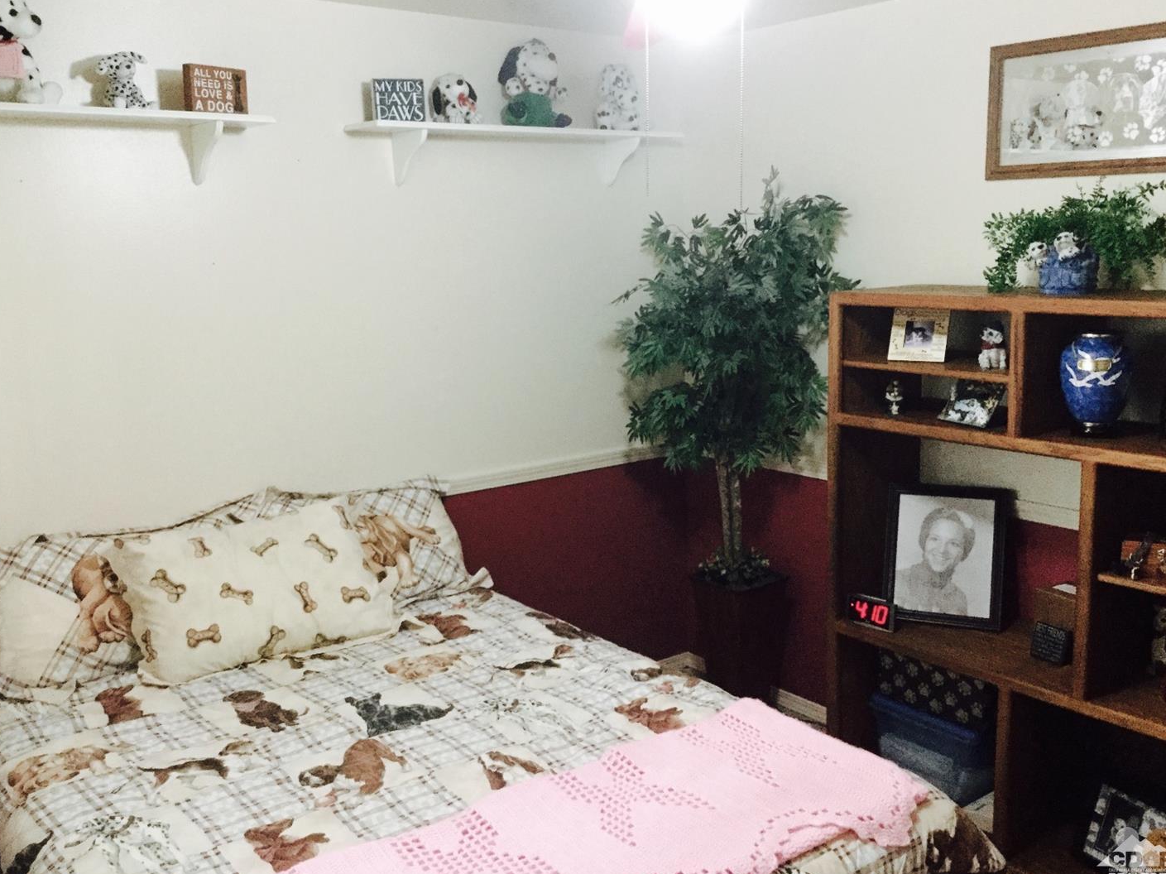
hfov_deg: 55.4
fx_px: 1111
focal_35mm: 33
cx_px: 582
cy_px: 424
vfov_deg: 42.9
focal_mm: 3.3
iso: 250
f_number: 2.4
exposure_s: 1/15
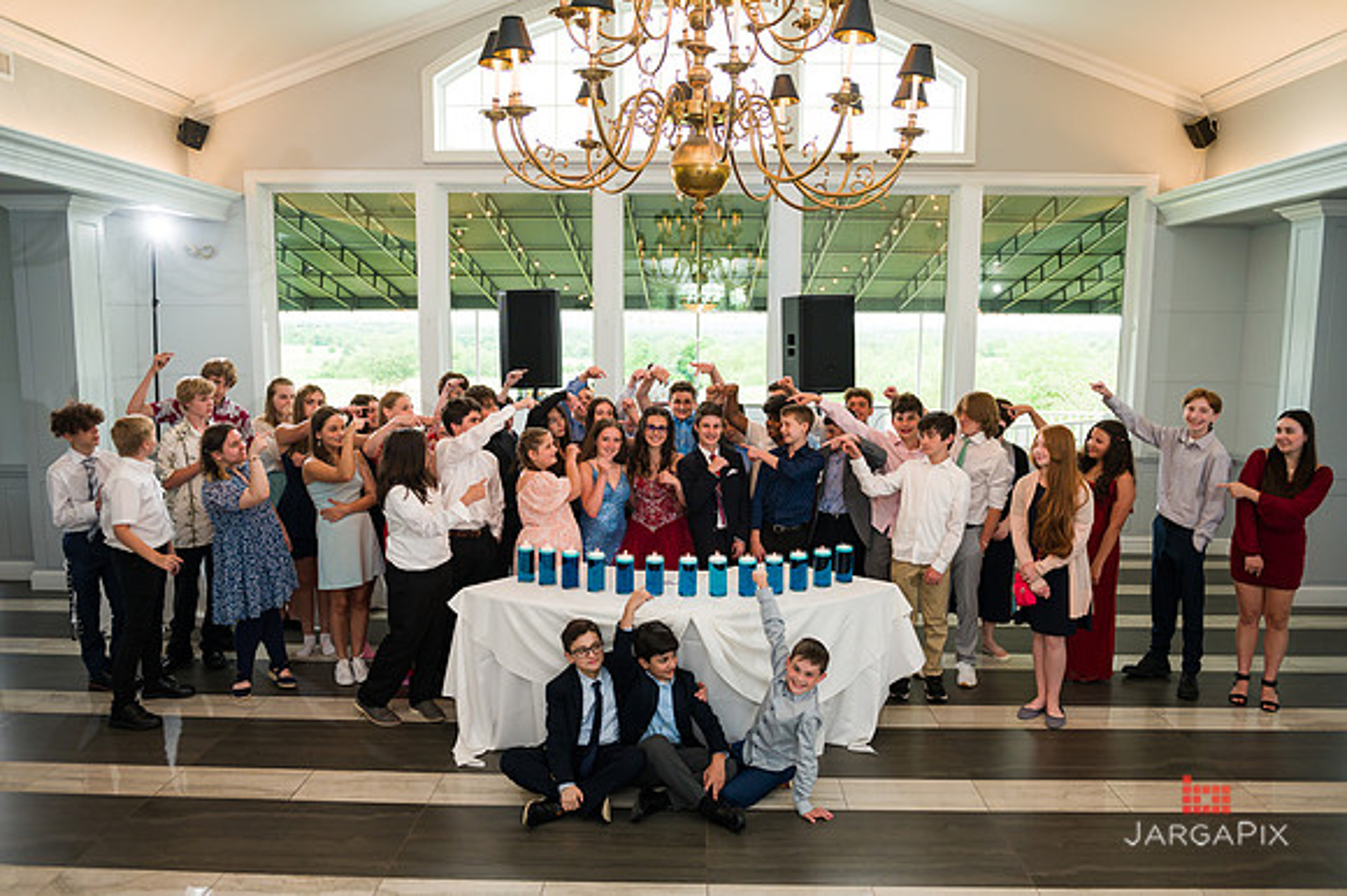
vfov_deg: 47.9
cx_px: 674
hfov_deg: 67.4
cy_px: 448
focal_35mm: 27
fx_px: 1010
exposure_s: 1/200
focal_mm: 27
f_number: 4
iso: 400
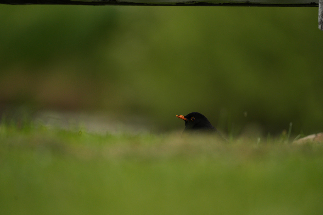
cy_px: 108
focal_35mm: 500
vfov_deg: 2.7
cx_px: 162
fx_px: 4486
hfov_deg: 4.1
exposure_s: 1/2000
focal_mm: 500
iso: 1600
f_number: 5.6
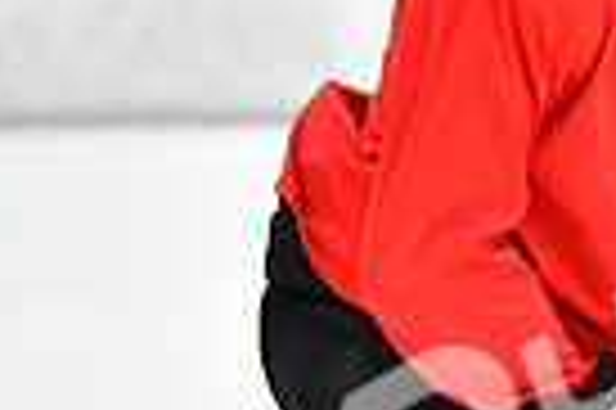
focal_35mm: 712
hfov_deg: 2.9
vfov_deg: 1.9
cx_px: 607
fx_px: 12168
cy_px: 322
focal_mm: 112
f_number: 2.8
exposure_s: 1/1600
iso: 6400
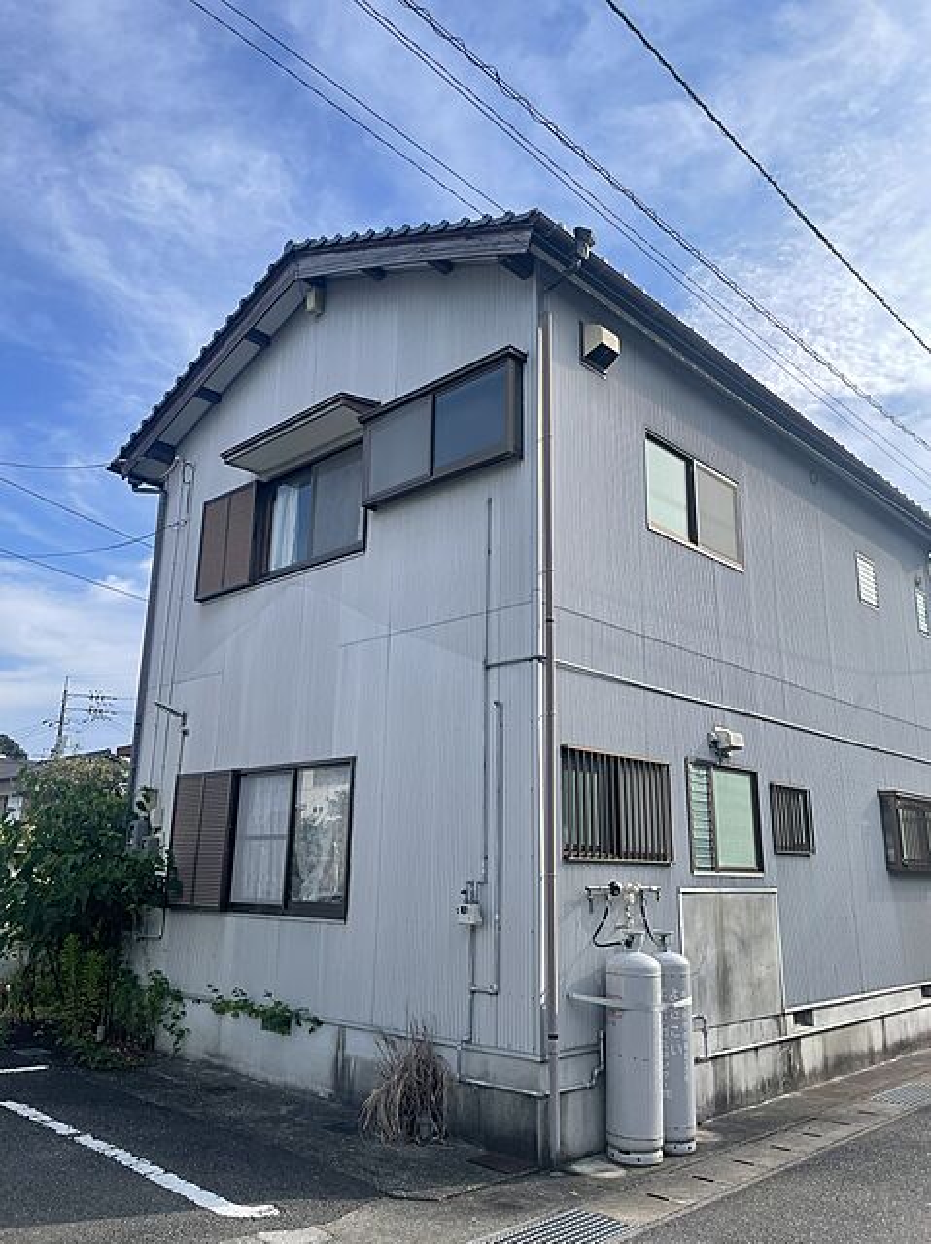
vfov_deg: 67.3
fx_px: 934
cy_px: 622
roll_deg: +0.2
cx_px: 466
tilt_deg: +15.8
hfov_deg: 53.0
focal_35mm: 26
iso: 32
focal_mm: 4.2
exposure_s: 1/2564
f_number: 1.6
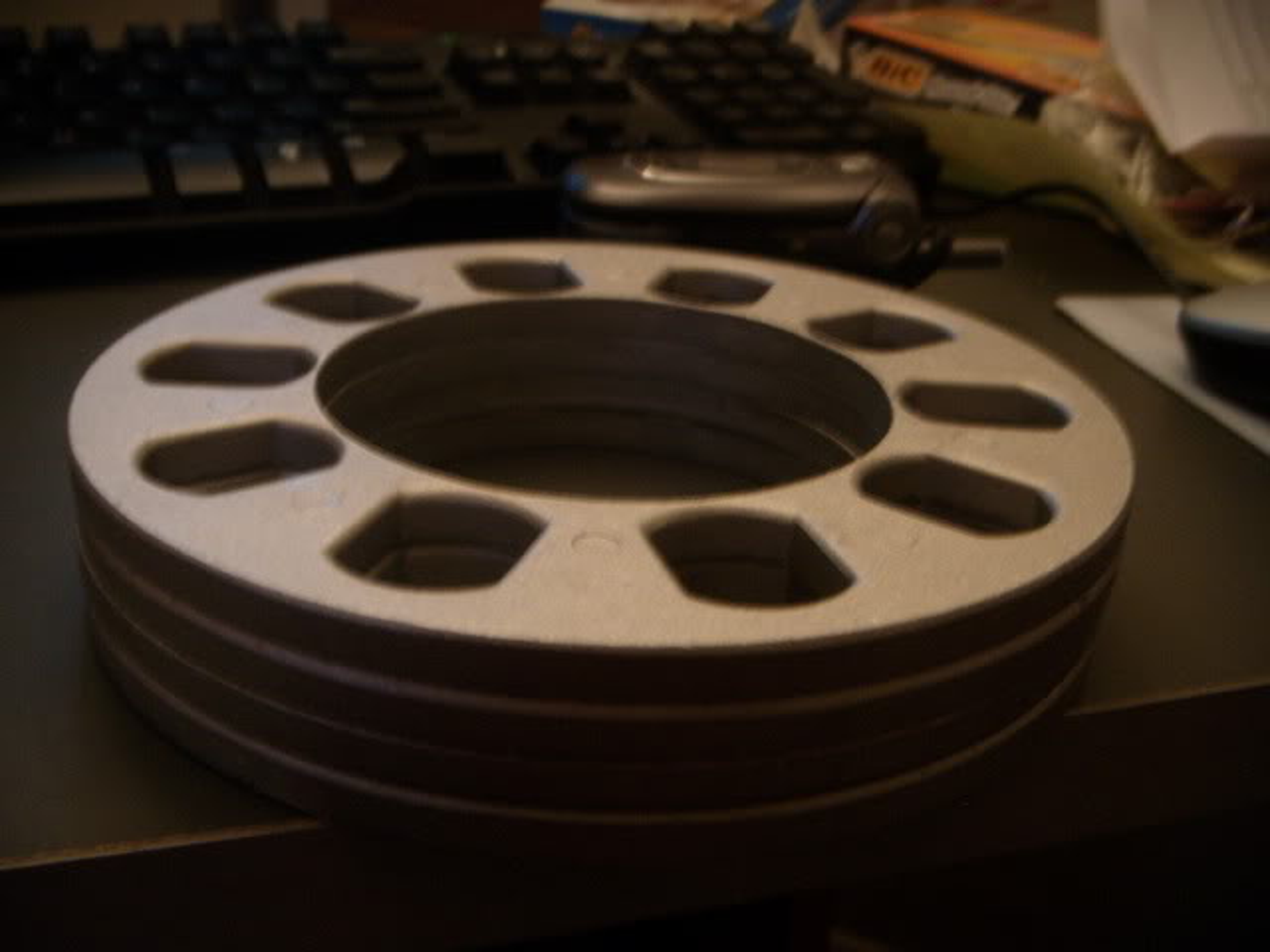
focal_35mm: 38
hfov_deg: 49.0
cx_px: 635
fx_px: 1394
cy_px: 476
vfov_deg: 37.7
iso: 122
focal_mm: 6.4
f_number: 3.5
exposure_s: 1/4
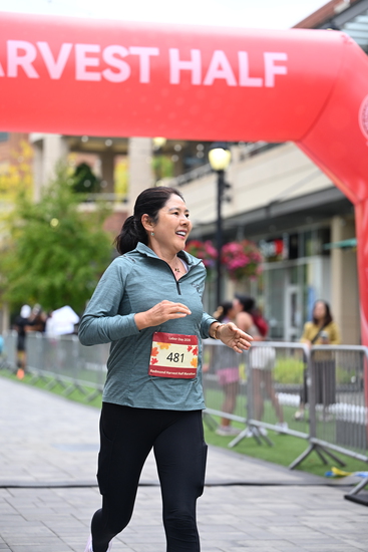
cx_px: 184
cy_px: 276
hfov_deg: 15.7
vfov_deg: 23.4
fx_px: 1333
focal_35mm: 87
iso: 640
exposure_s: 1/2000
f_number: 2.8
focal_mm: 87
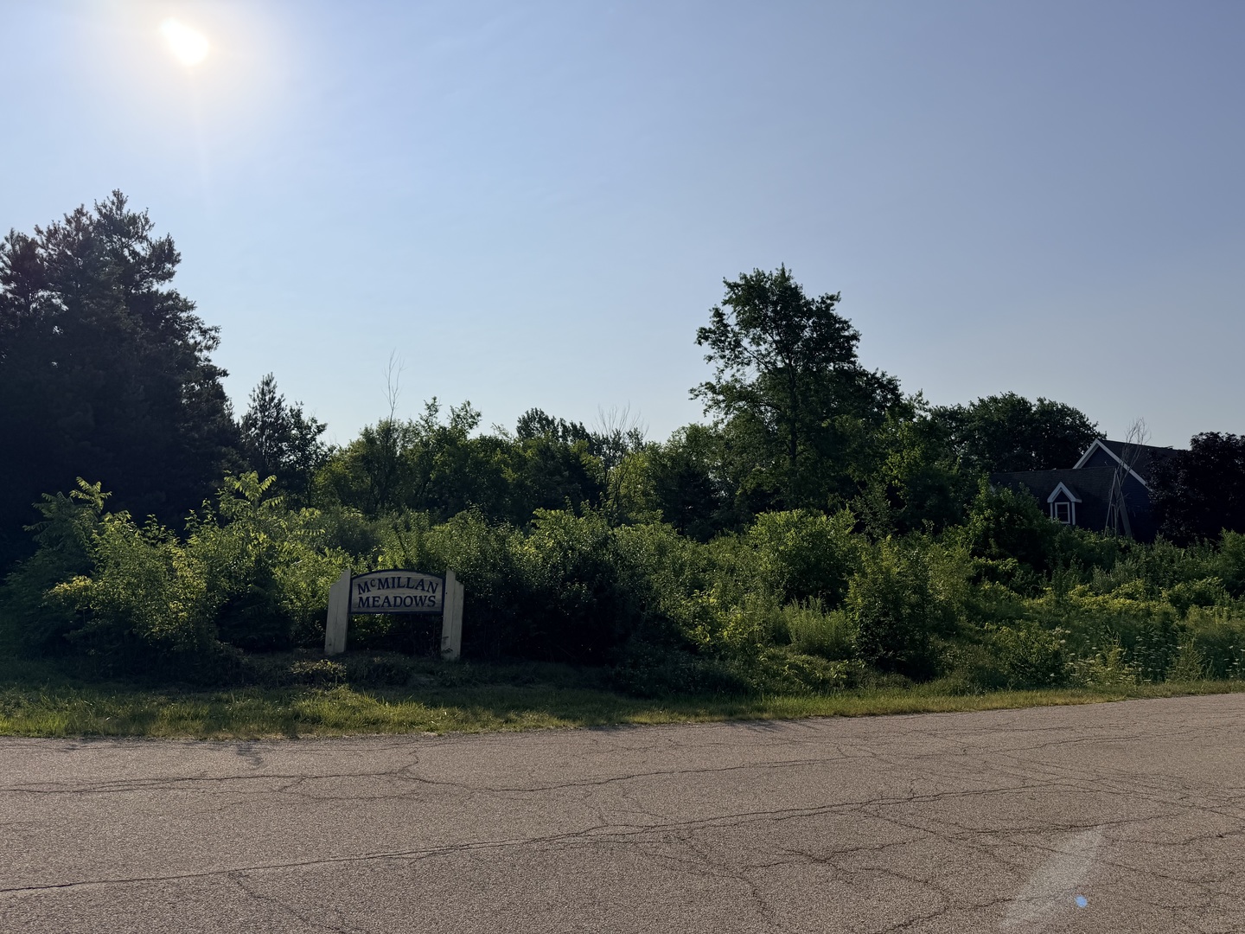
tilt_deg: +8.1
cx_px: 622
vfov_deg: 56.8
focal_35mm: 24
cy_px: 467
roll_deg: -0.5
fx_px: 863
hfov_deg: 71.6
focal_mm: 6.76
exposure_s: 1/17544
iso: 80
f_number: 1.78
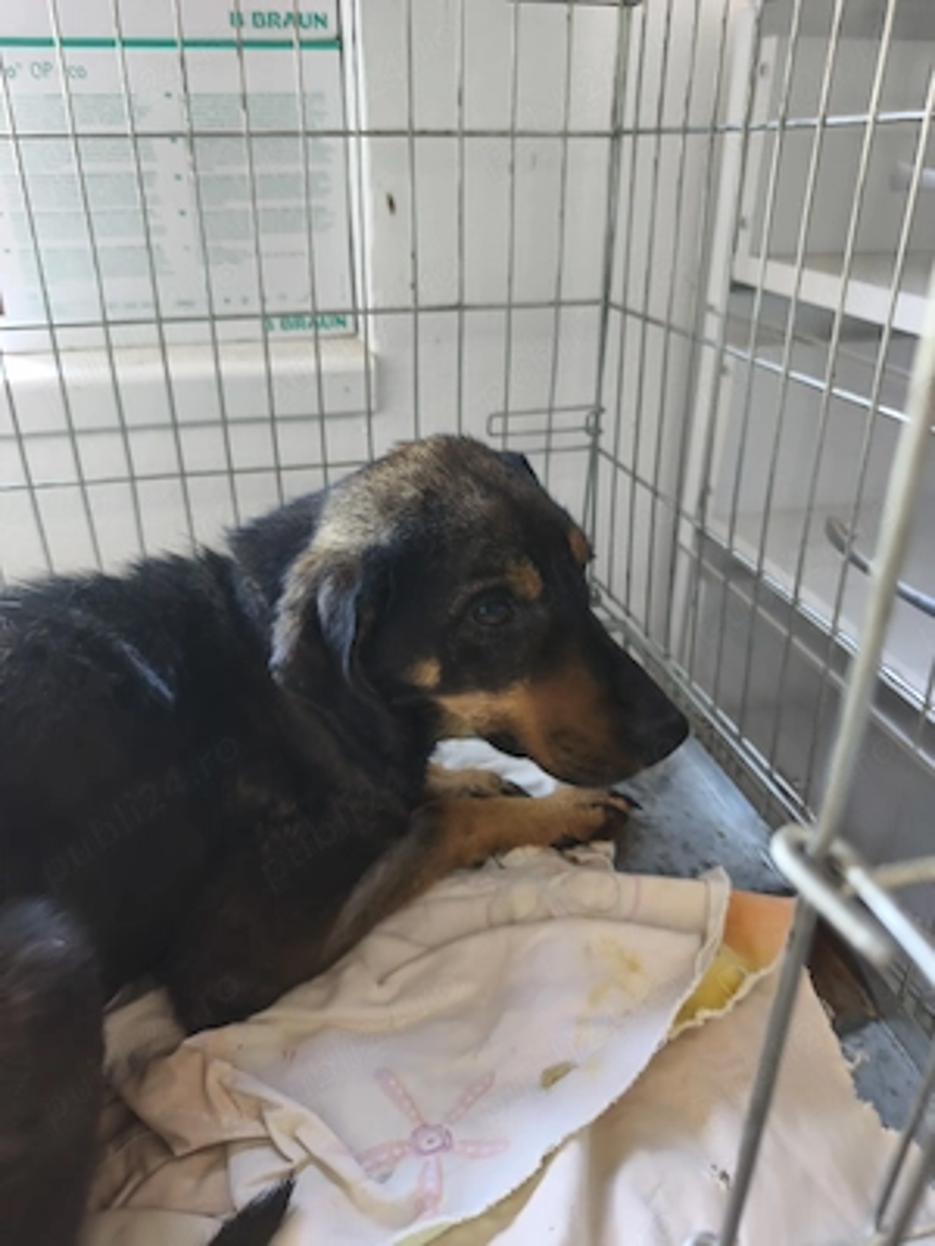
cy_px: 623
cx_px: 468
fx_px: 828
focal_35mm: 23
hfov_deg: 58.9
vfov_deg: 73.9
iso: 2000
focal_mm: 6.18
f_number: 1.65
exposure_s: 1/33.3
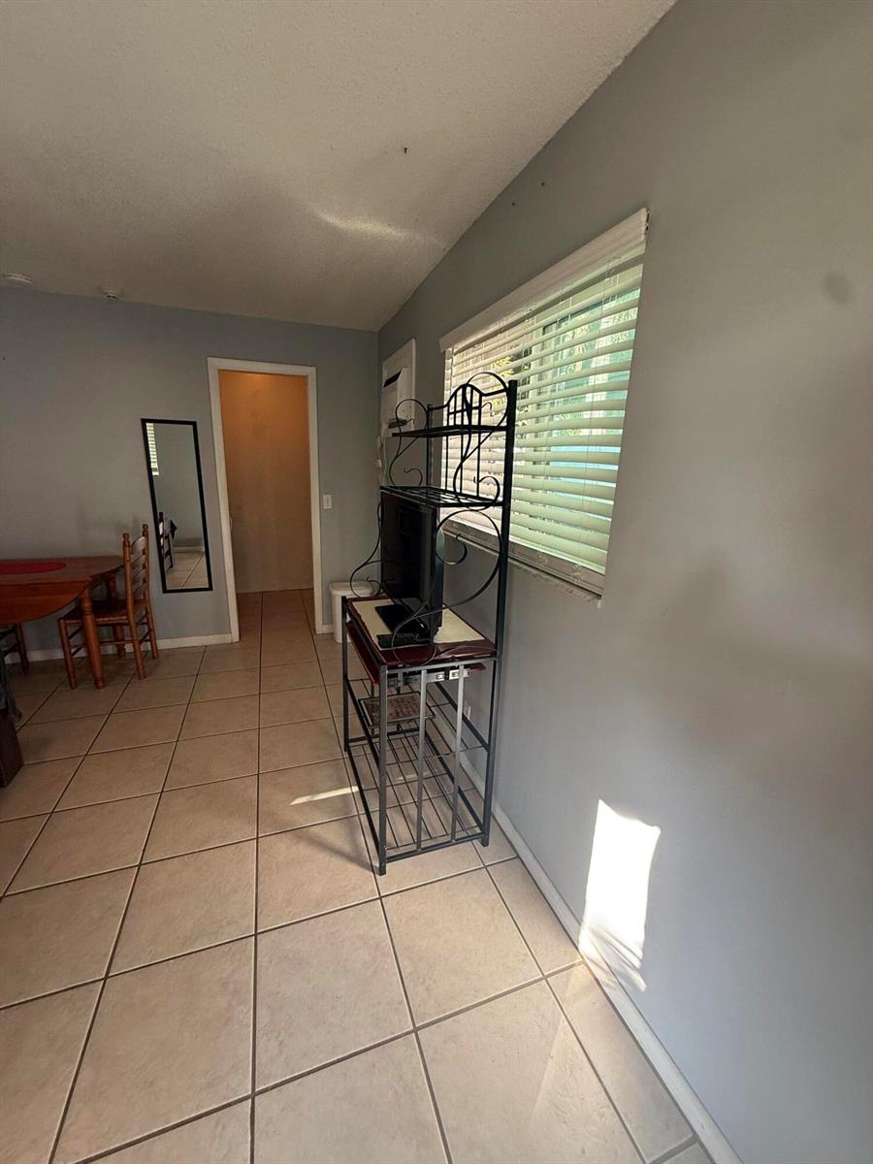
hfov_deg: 85.7
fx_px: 471
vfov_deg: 102.1
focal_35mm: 14
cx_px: 436
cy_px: 582
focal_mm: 2.22
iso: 125
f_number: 2.2
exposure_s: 1/99
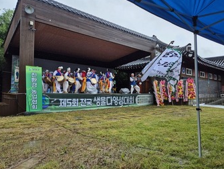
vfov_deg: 56.9
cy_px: 85
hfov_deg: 71.5
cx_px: 108
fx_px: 155
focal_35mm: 24
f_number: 1.8
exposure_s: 1/604
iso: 25
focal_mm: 5.4
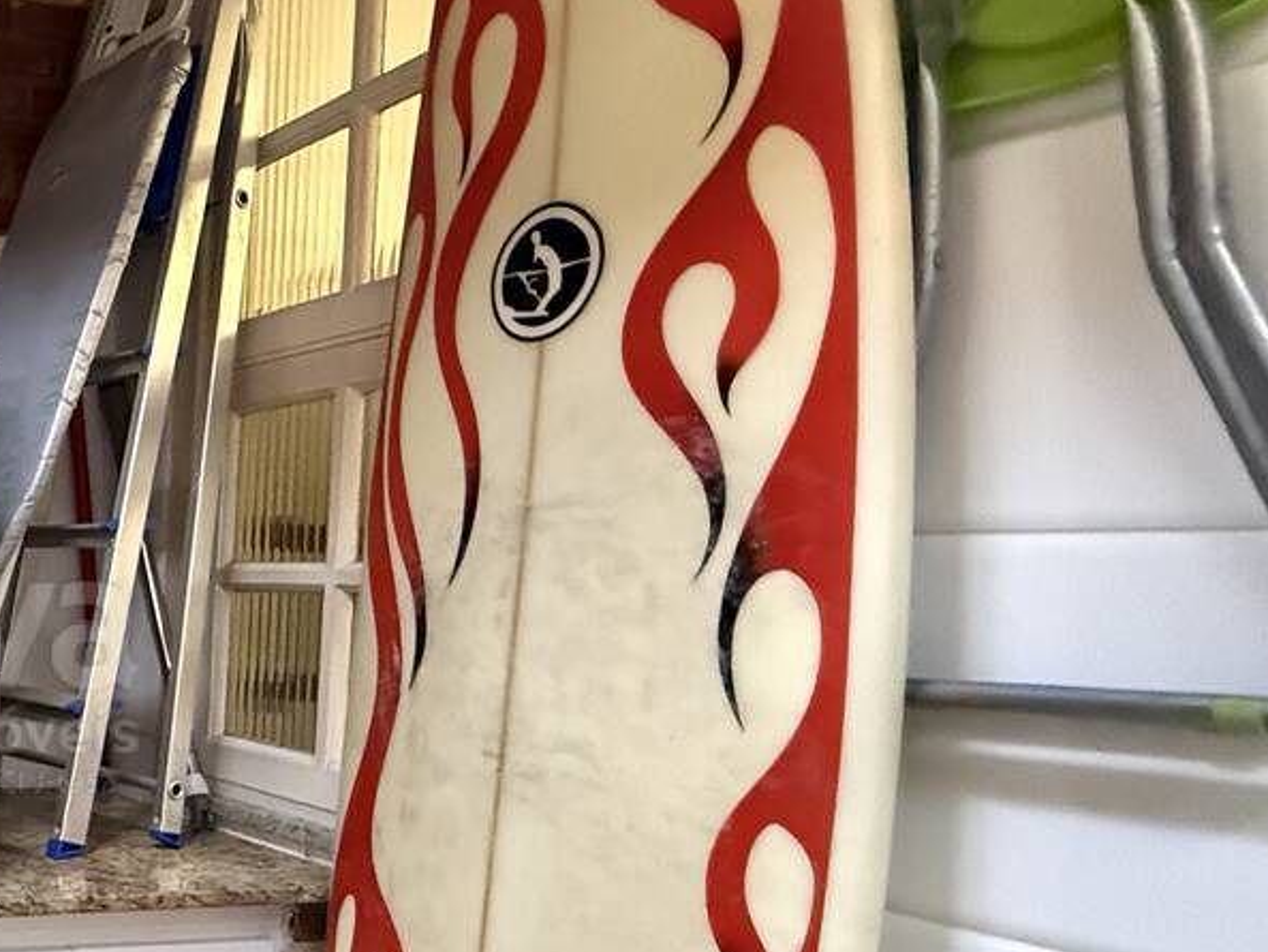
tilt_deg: -3.3
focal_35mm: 34
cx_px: -237
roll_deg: -1.5
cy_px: 635
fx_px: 1246
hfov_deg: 39.6
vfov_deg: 41.3
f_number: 2.2
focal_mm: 2.22
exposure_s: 1/60
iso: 1000
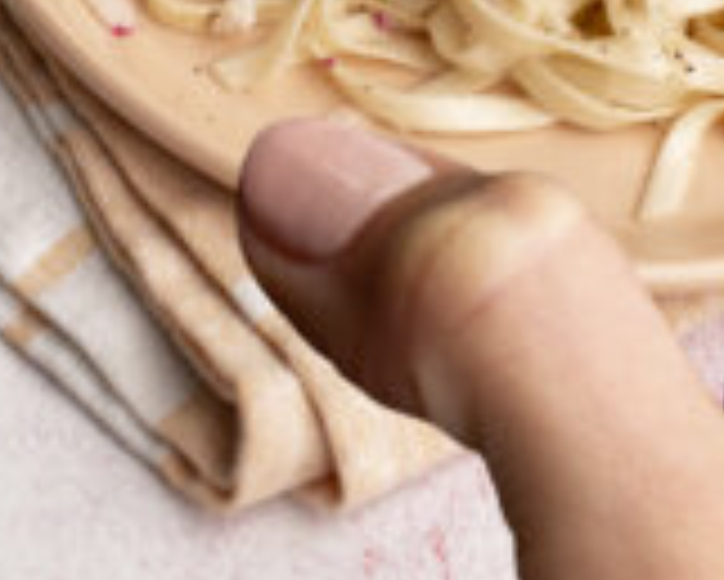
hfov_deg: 8.3
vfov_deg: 6.5
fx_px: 4996
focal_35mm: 233
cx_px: 486
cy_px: -373
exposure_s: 1/100
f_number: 3.5
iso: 100
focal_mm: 50
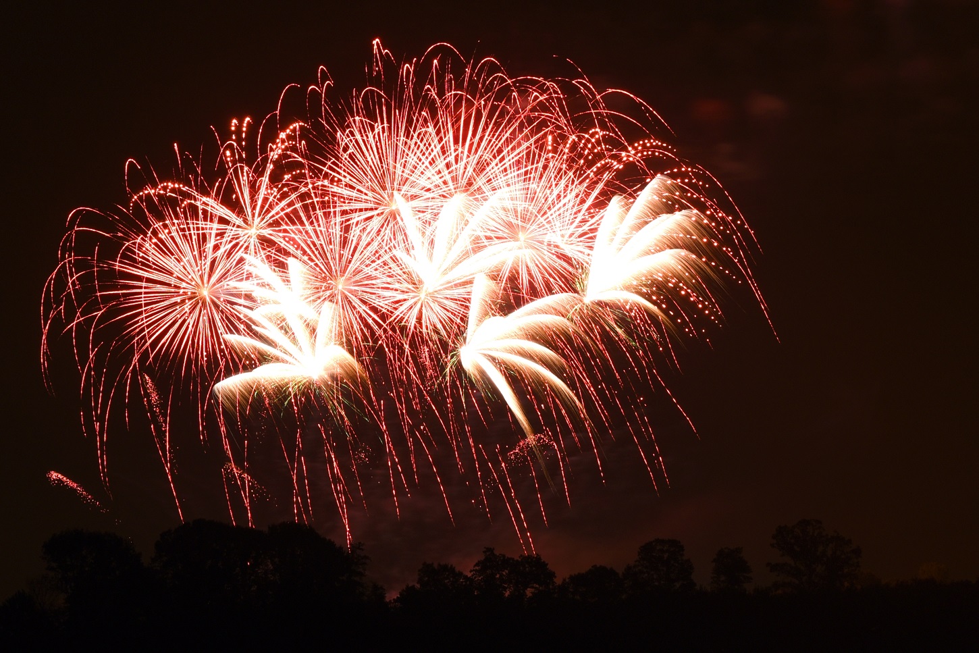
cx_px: 490
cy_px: 326
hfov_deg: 23.6
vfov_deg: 15.9
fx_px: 2339
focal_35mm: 86
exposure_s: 13
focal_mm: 86
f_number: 9
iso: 100
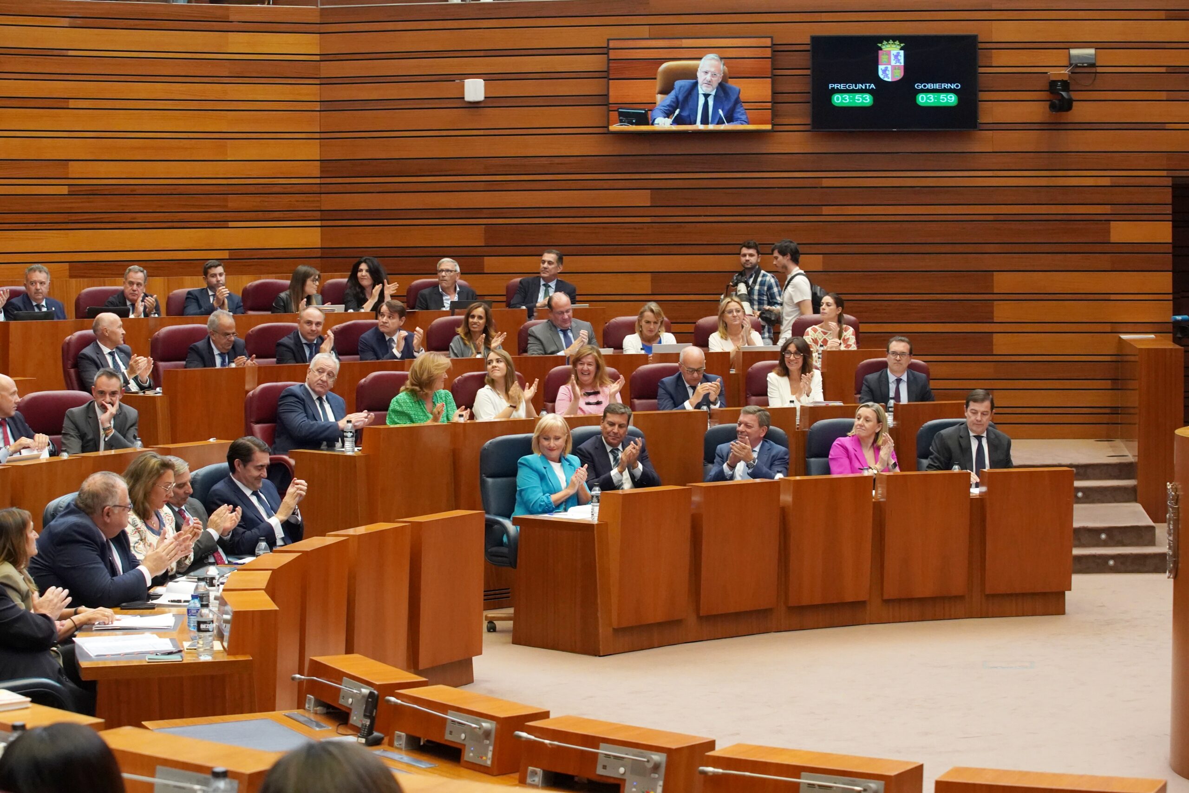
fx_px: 2312
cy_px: 396
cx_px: 594
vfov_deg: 19.5
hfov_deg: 28.8
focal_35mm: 70
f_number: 7.1
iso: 8000
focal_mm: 70
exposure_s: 1/320
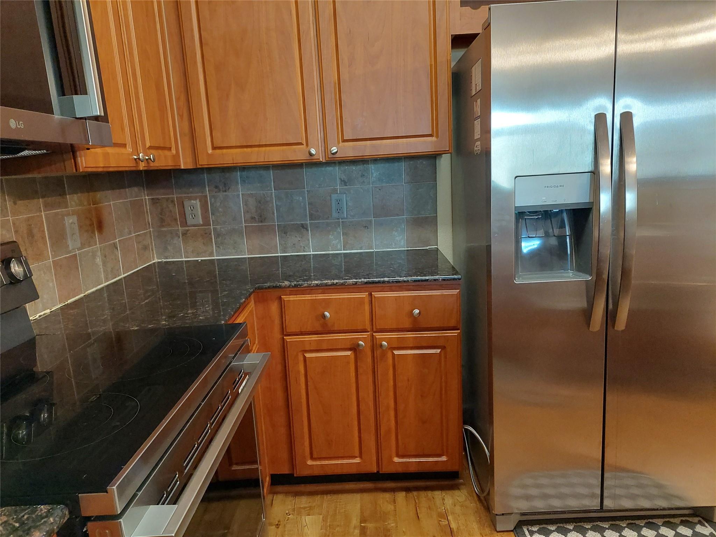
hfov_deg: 71.6
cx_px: 358
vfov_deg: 56.8
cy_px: 268
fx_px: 496
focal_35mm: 24
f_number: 1.8
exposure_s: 1/24
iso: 500
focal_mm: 5.23
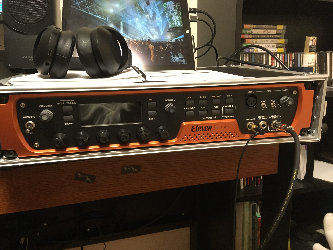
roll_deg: +0.2
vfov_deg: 48.2
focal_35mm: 29
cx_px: 166
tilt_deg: -12.7
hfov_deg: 61.7
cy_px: 125
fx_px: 279
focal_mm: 4.15
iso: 200
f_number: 2.2
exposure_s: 1/20
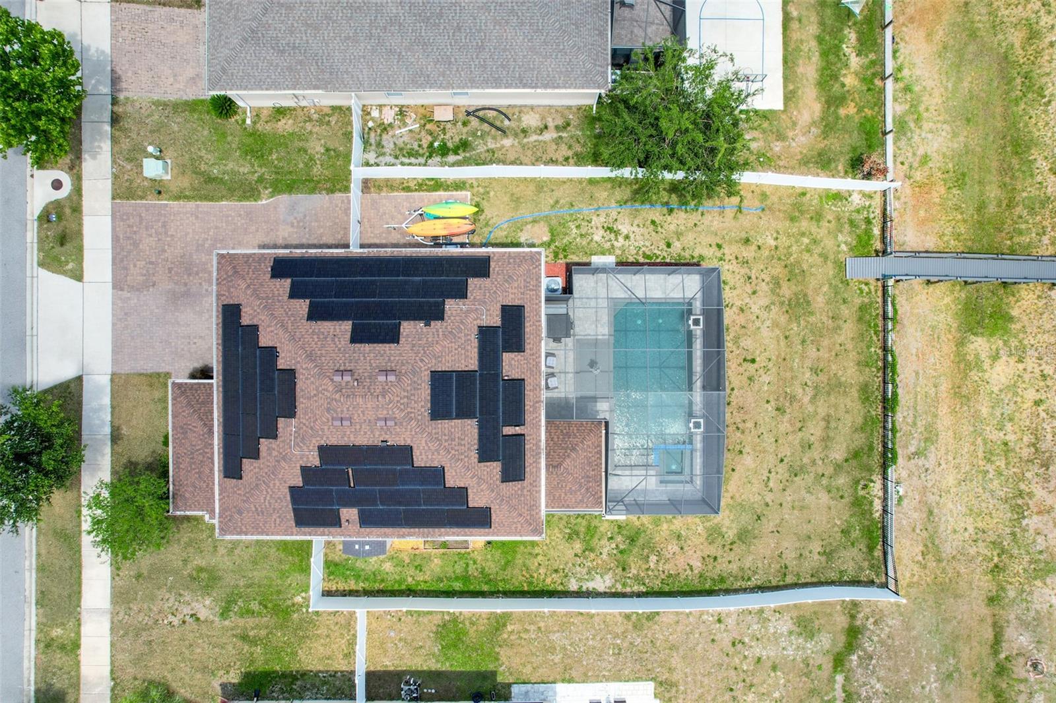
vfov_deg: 57.2
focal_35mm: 22
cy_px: 352
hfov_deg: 78.6
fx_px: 645
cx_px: 528
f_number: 2.8
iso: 100
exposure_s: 1/250
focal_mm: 8.38
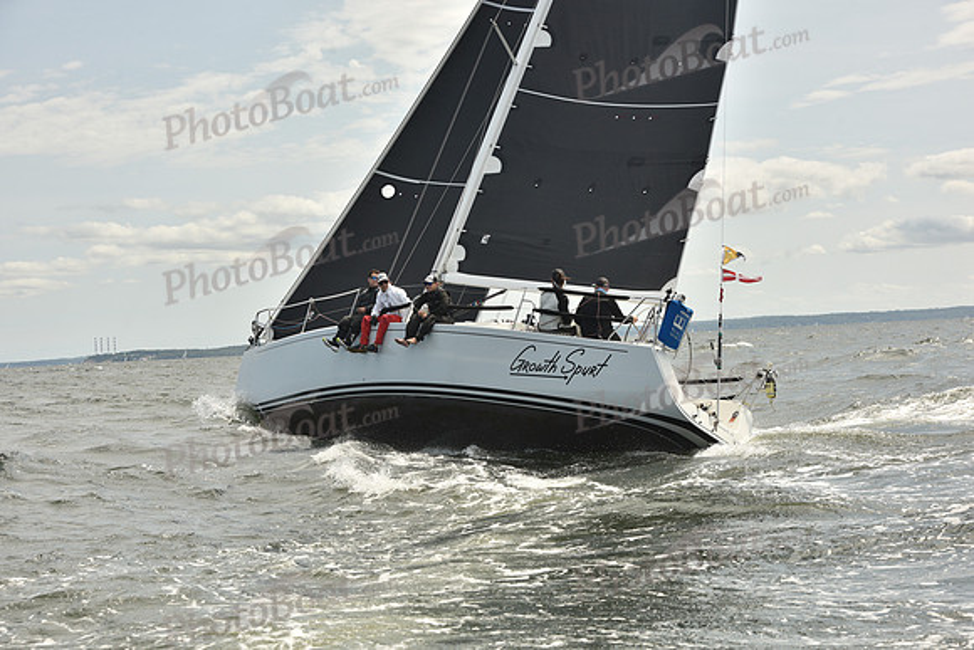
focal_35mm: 70
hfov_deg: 28.8
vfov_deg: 19.5
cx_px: 487
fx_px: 1894
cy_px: 325
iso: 250
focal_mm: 70
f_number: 9
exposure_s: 1/800
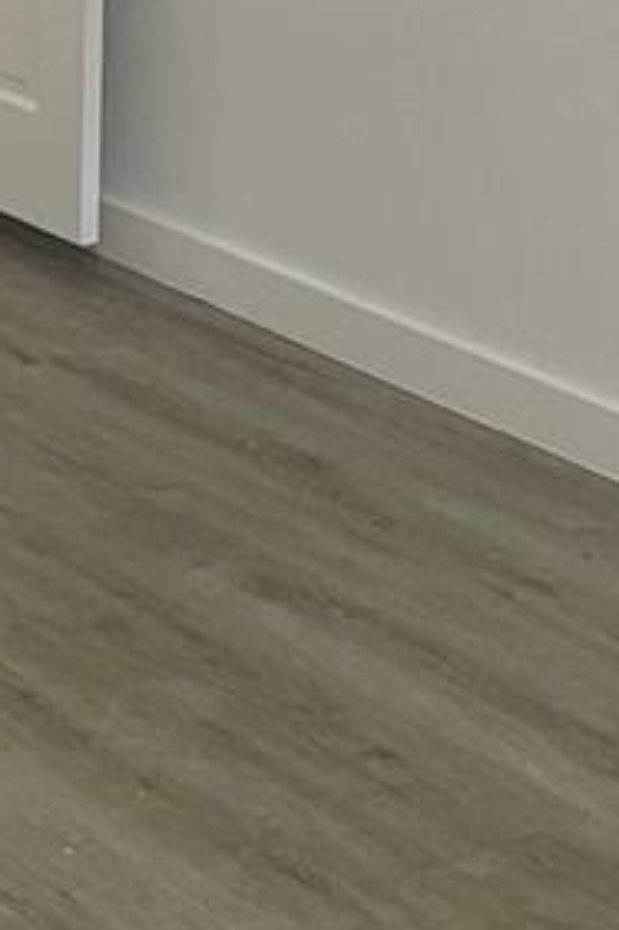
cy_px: -308
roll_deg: +1.0
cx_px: -606
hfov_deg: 11.2
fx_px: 2866
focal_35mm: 111
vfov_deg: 17.2
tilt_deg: -8.7
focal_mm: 5.1
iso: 200
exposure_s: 1/60
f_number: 1.6
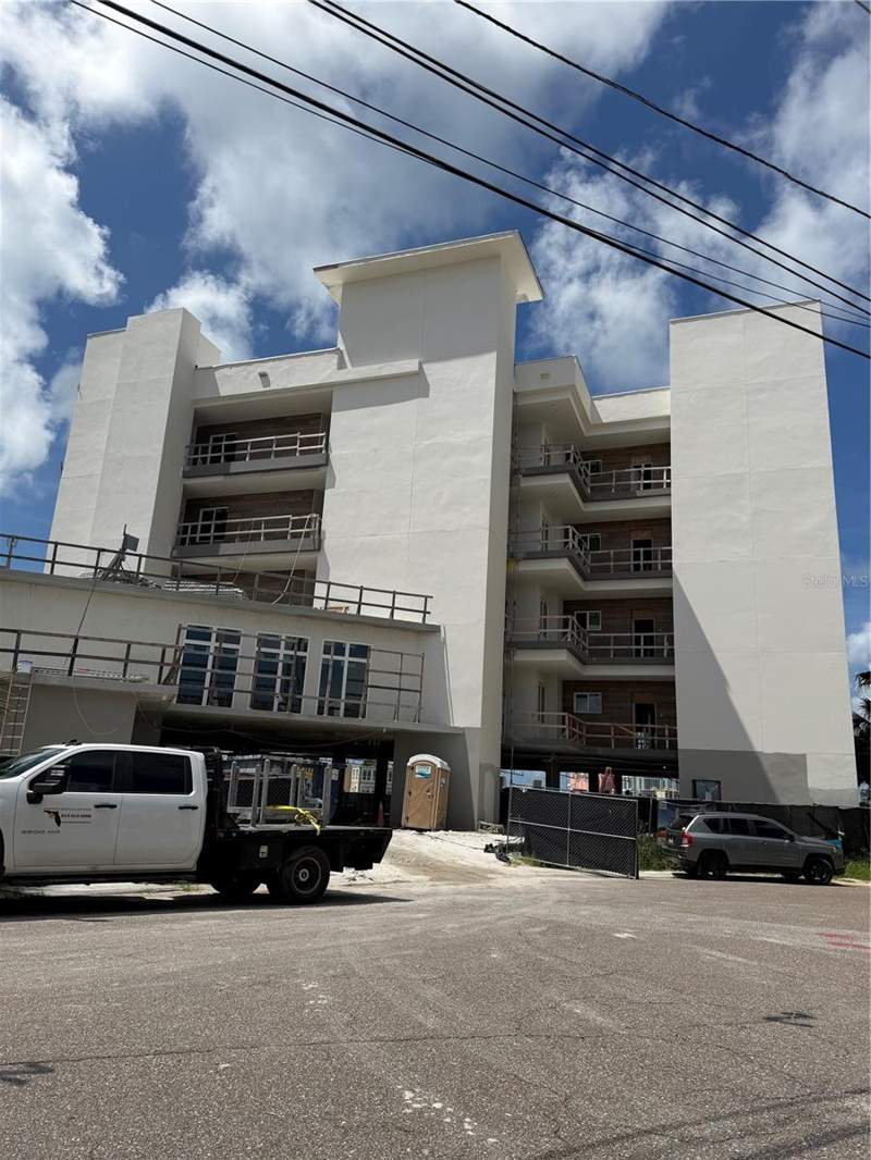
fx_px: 805
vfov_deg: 71.6
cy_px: 580
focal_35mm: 24
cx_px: 436
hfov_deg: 56.8
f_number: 1.78
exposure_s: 1/10309
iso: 80
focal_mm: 6.76
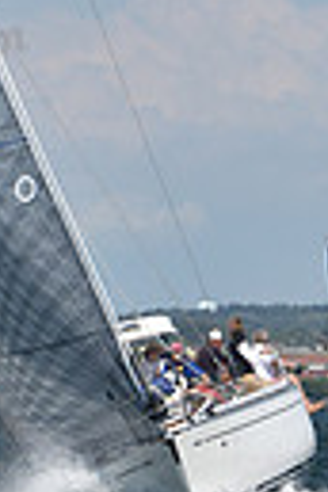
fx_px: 9183
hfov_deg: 2.0
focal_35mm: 672
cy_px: -156
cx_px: 223
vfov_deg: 3.1
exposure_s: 1/1000
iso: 250
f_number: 5.6
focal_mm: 150
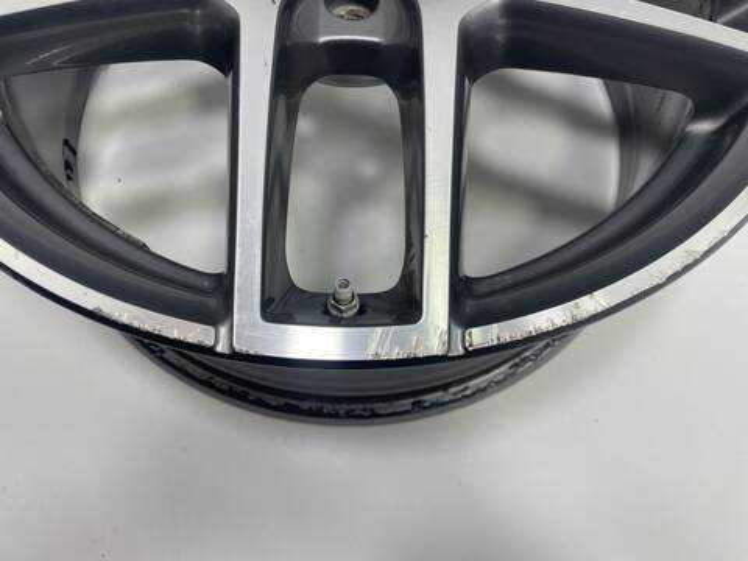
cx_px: 374
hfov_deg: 67.3
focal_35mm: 26
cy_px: 280
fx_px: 562
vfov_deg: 53.1
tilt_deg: -69.1
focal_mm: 4.2
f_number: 1.6
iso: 80
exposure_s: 1/100
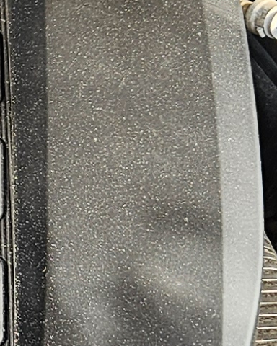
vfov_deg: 10.2
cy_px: 422
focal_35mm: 187
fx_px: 1916
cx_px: -347
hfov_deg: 7.8
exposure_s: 1/180
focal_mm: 5.4
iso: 25
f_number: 1.8
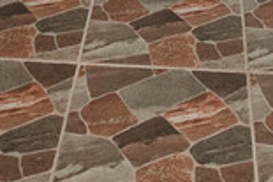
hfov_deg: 20.6
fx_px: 750
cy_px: -294
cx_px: 136
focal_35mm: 99
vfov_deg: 11.0
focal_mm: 10
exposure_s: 1/125
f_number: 4
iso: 100
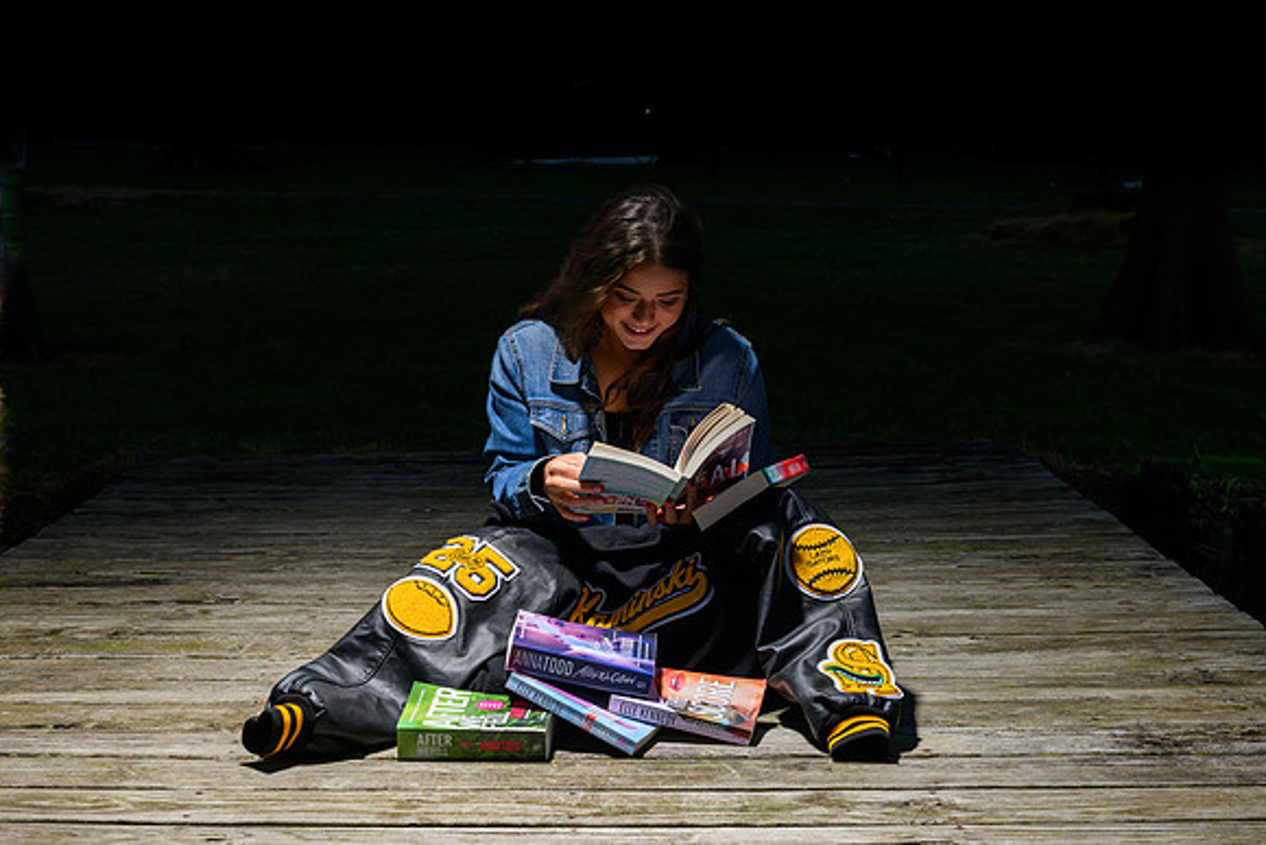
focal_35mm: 50
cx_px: 633
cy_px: 422
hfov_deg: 39.6
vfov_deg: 27.0
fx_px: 1759
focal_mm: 50
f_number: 8
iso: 400
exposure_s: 1/250
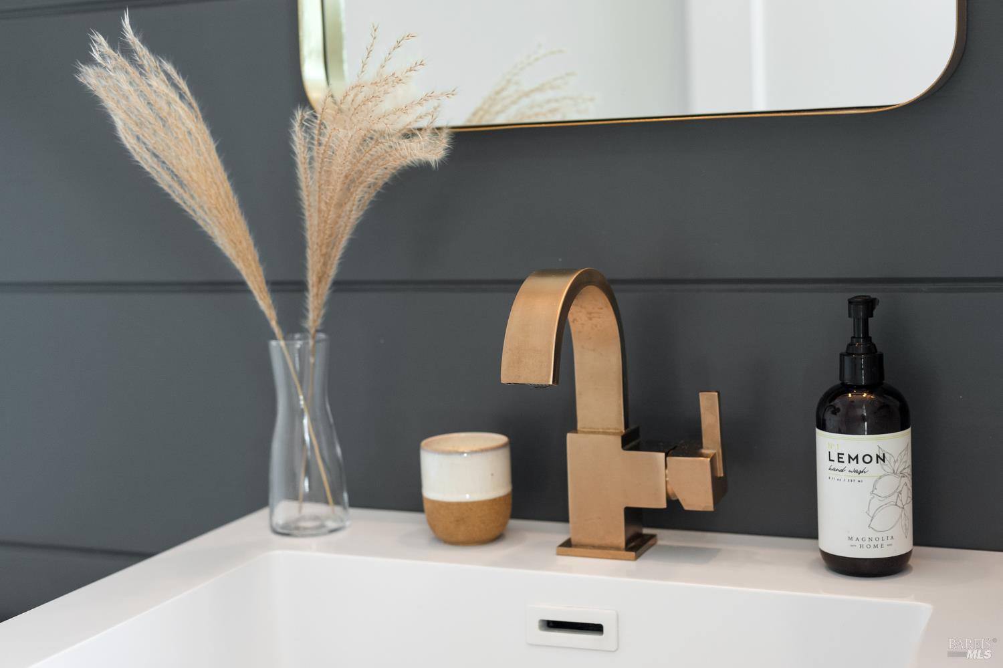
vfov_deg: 27.0
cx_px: 502
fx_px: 1393
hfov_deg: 39.6
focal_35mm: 50
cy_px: 334
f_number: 4.5
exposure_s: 1/80
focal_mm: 50
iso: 640
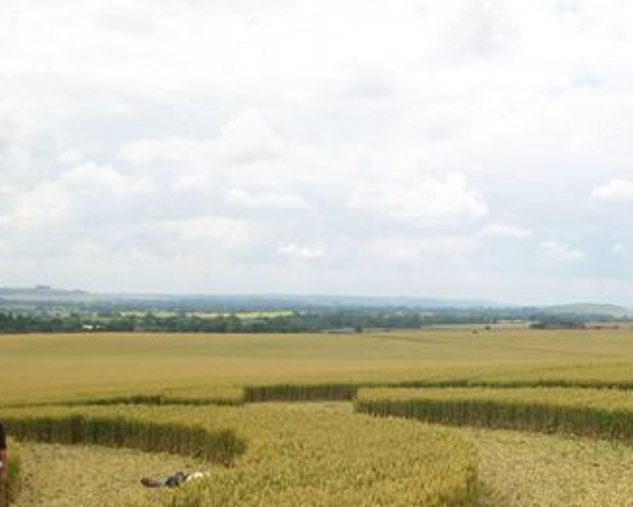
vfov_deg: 25.2
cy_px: 431
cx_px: 556
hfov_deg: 30.7
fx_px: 1106
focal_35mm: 59
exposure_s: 1/320
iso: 64
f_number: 5.5
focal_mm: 5.7
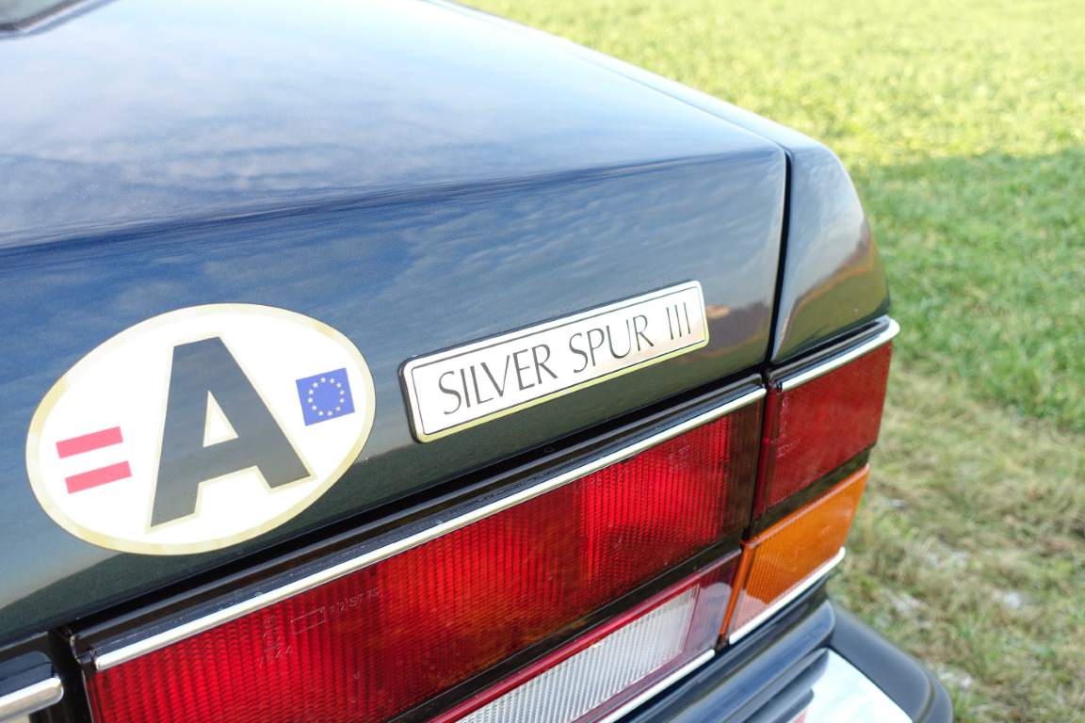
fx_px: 1085
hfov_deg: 53.1
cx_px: 542
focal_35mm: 36
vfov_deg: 36.9
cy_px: 362
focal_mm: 13.34
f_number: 2.8
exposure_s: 1/80
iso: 125
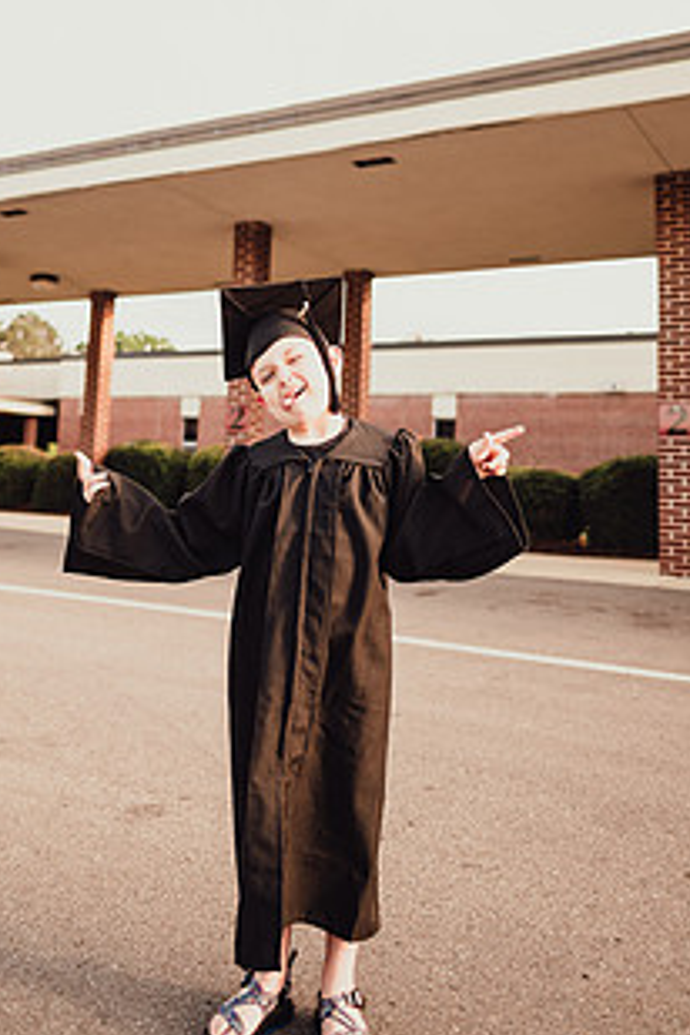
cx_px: 234
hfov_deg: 37.5
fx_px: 1006
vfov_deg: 53.4
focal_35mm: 35
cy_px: 352
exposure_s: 1/320
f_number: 2.2
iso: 100
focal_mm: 24
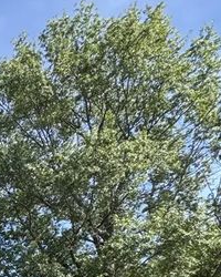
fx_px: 458
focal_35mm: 56
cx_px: -220
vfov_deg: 26.5
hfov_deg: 18.3
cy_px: 390
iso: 40
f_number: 2.2
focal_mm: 2.22
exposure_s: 1/492
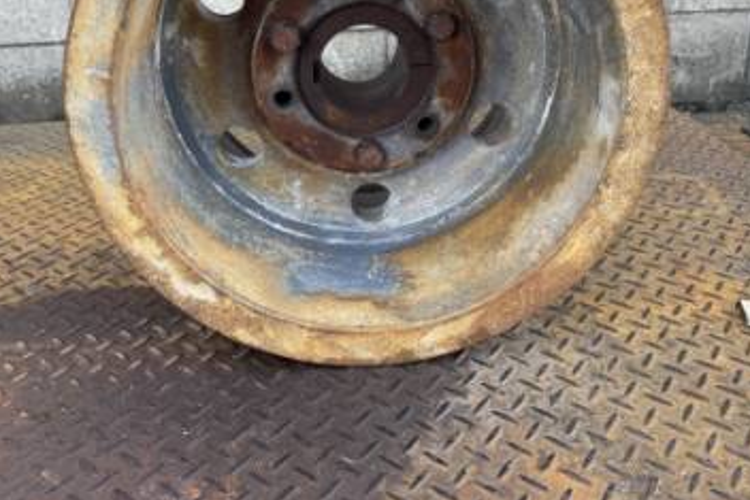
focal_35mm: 34
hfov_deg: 55.8
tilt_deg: -19.4
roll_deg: +0.5
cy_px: 134
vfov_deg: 38.1
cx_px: 377
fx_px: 709
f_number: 1.78
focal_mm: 6.76
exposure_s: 1/121
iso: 64
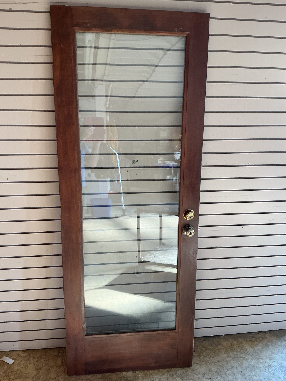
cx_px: 143
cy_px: 190
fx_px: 319
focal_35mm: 29
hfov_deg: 48.2
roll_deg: -0.1
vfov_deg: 61.7
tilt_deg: -18.8
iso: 80
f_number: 1.8
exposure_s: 1/60
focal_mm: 3
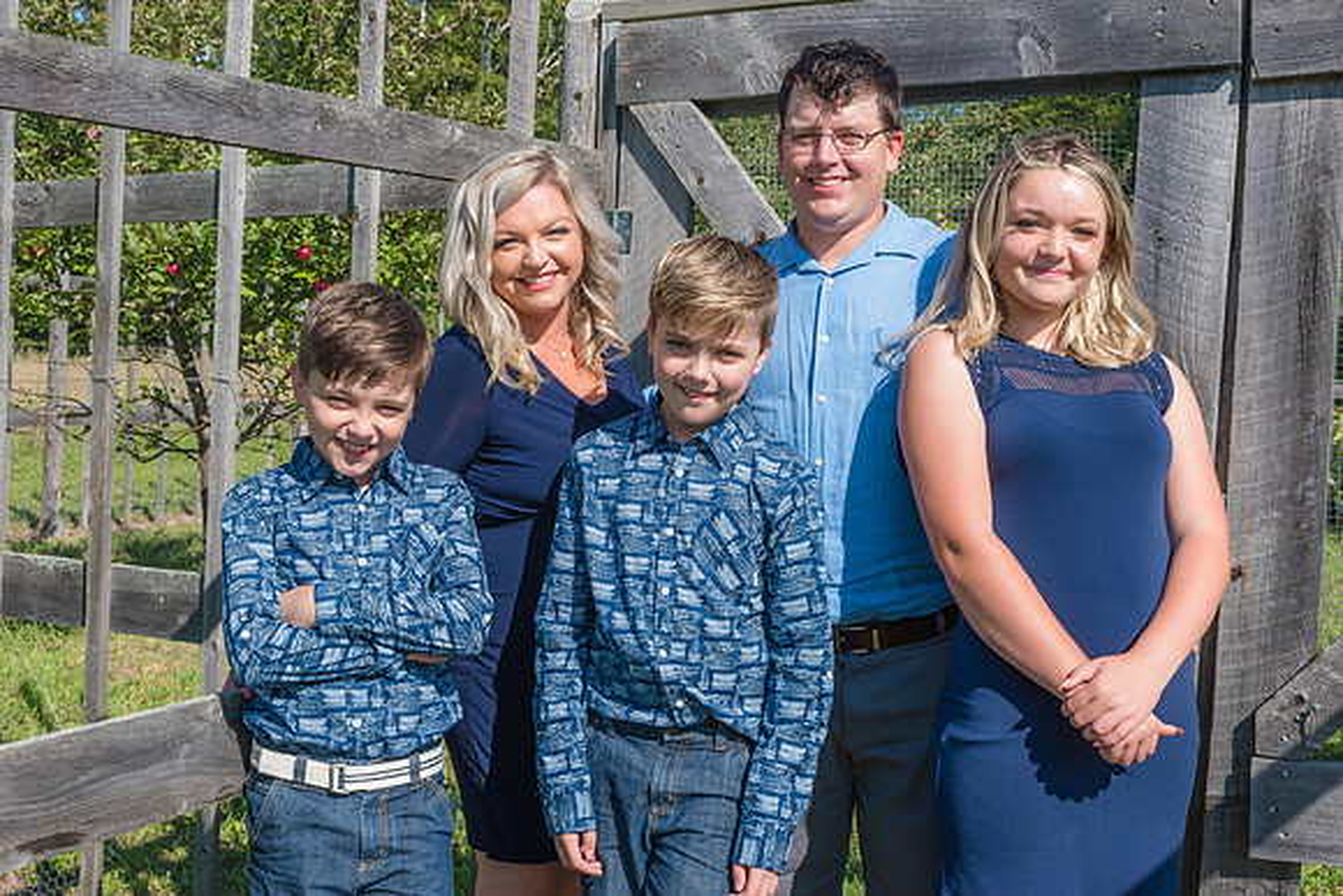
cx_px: 672
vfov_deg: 29.9
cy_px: 448
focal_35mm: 45
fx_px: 1679
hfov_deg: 43.6
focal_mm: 30
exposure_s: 1/400
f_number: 10
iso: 200
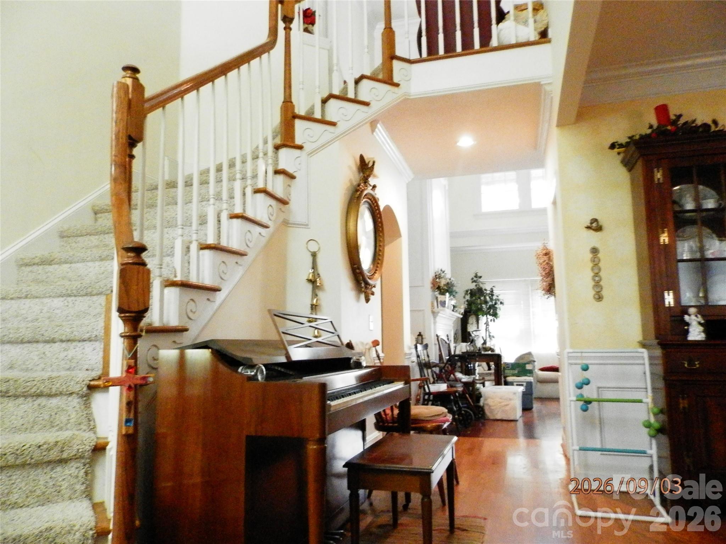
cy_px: 272
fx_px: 524
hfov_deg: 69.4
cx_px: 363
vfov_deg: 54.9
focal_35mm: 25
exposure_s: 1/20
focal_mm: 4.5
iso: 1000
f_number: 3.1
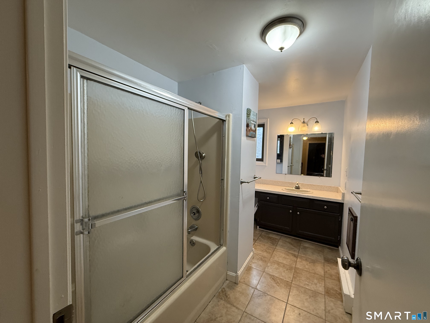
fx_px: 174
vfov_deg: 85.7
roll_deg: -1.6
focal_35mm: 14
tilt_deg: -3.3
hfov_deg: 102.1
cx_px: 215
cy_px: 162
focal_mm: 2.22
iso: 320
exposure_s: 1/120
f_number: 2.2
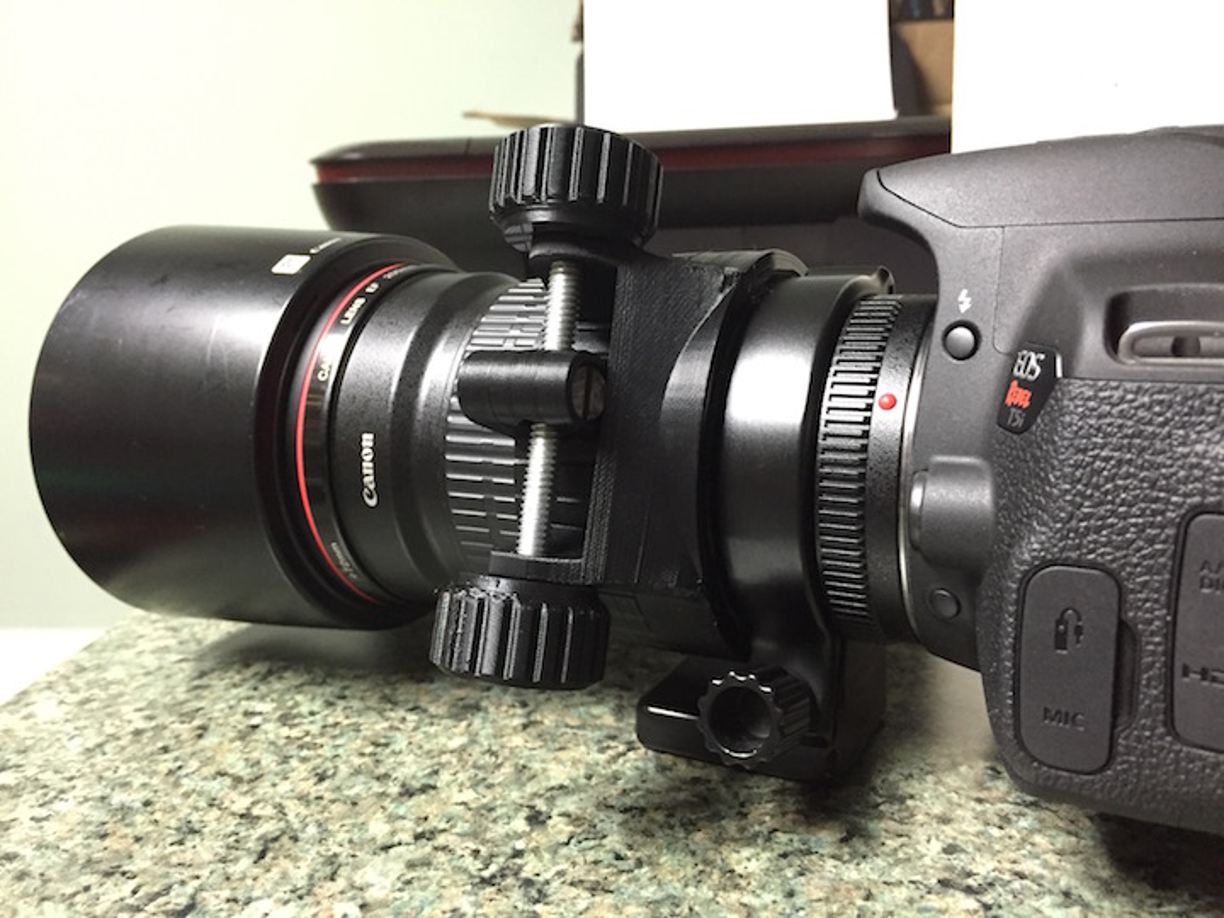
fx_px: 1025
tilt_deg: -13.1
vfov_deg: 48.2
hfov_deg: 61.7
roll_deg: +2.1
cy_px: 459
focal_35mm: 29
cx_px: 612
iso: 250
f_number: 2.2
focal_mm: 4.15
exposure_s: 1/15
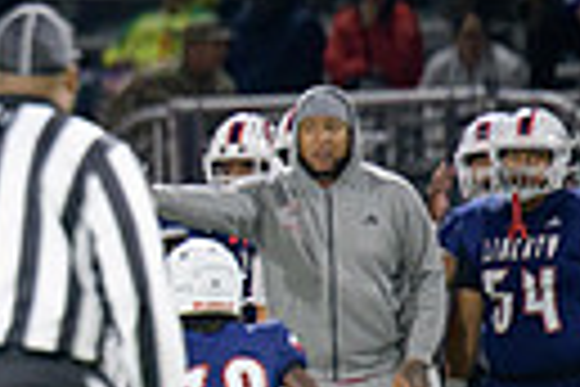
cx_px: -337
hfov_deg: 1.5
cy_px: 452
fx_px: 21716
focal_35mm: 1348
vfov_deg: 1.0
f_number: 2.8
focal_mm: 300
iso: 2000
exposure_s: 1/250
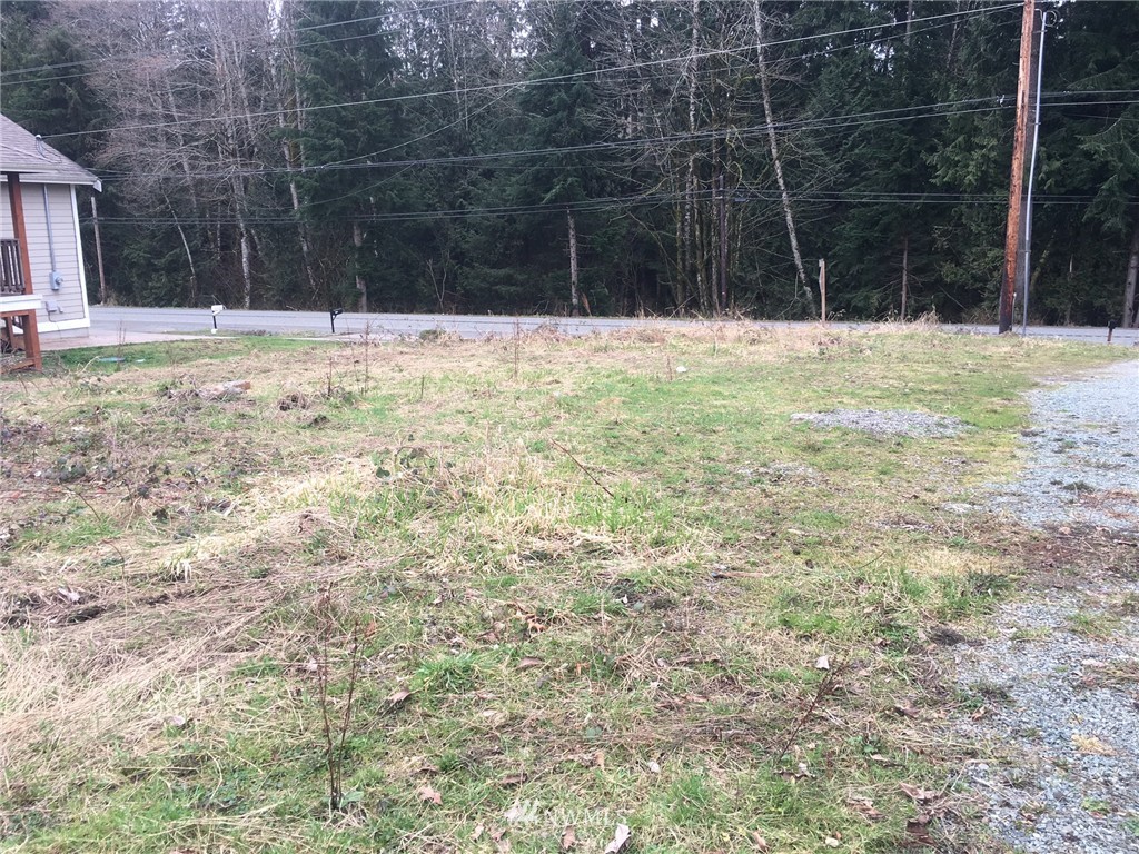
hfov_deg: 61.7
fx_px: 954
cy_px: 427
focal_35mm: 29
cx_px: 570
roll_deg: -0.1
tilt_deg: -12.3
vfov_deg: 48.2
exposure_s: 1/120
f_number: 2.2
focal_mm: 4.15
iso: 25
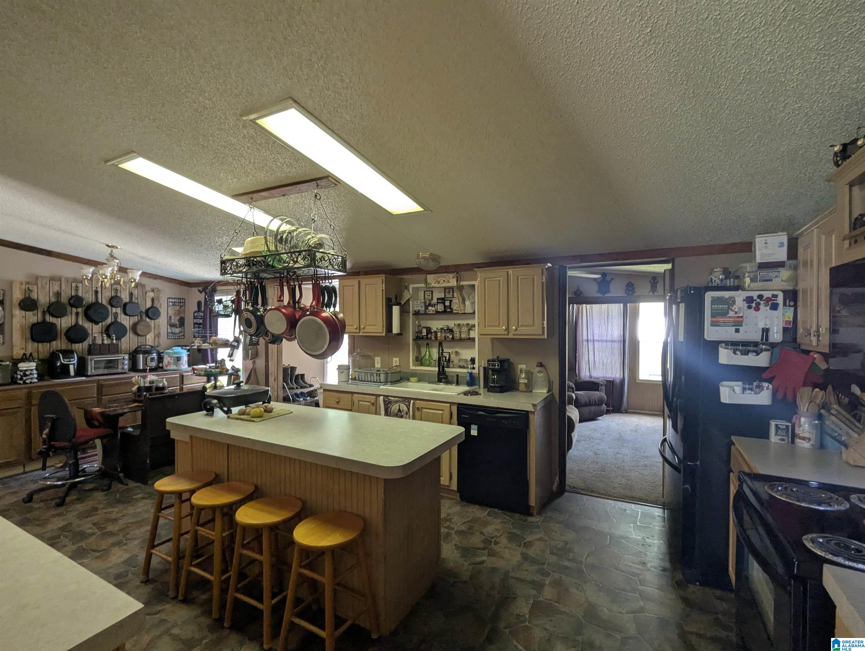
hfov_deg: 94.4
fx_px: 400
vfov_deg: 78.2
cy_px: 326
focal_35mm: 16
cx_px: 432
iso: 142
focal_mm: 2.35
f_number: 2.2
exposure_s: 1/40
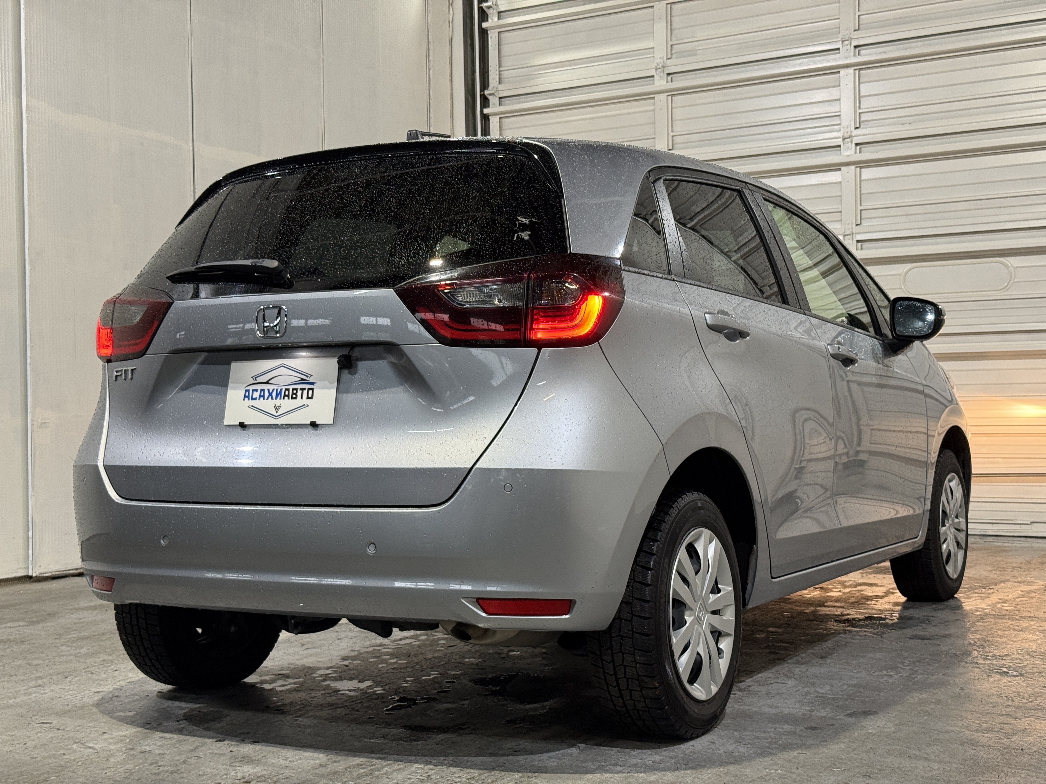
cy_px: 392
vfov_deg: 30.3
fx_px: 1450
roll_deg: +1.0
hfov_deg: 39.7
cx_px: 523
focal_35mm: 48
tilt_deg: +0.0
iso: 125
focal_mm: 6.76
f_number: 1.78
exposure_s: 1/60
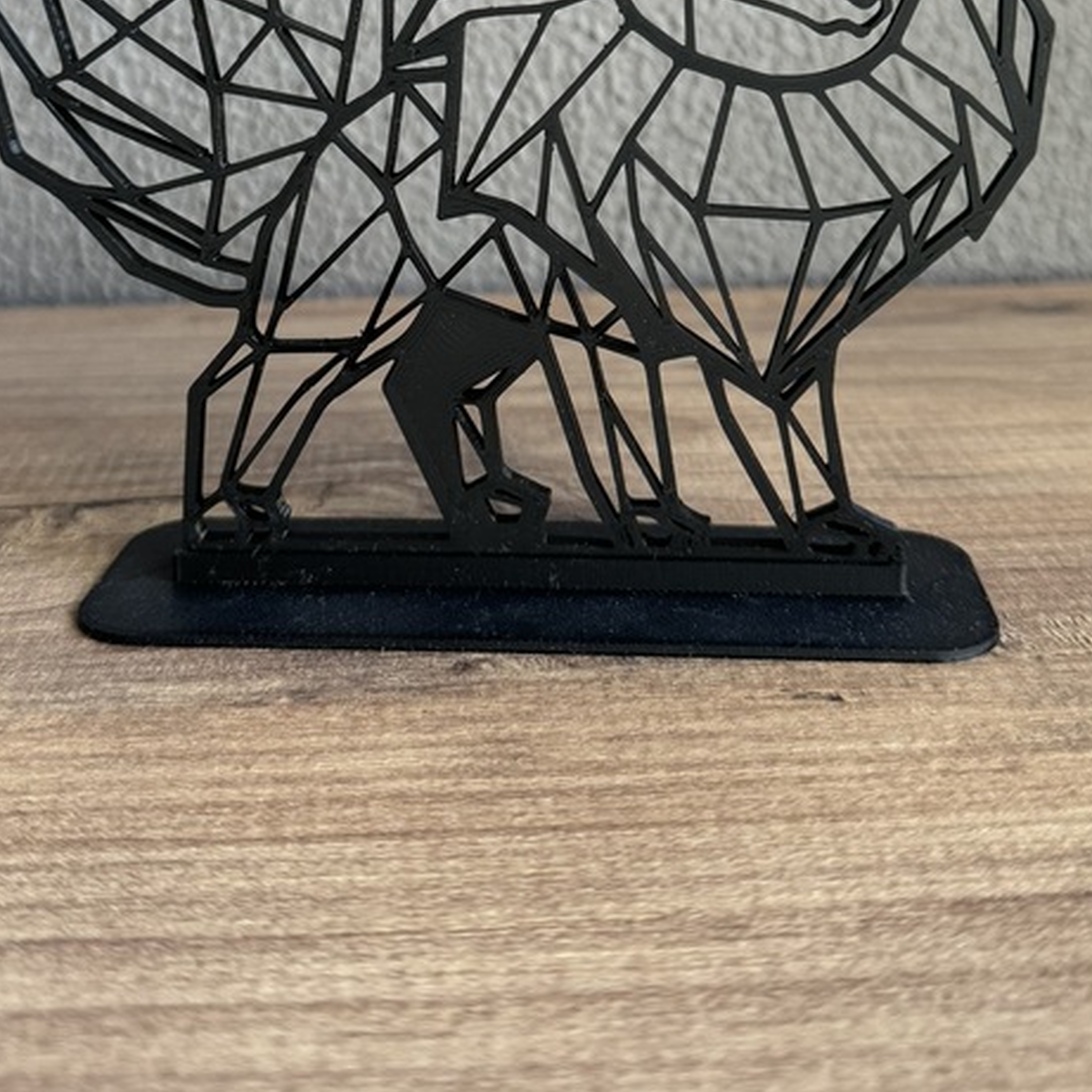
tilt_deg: -7.5
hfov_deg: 36.8
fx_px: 1642
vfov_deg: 34.6
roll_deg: +0.9
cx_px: 535
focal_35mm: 46
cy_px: 97
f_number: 1.78
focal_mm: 6.76
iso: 200
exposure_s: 1/106
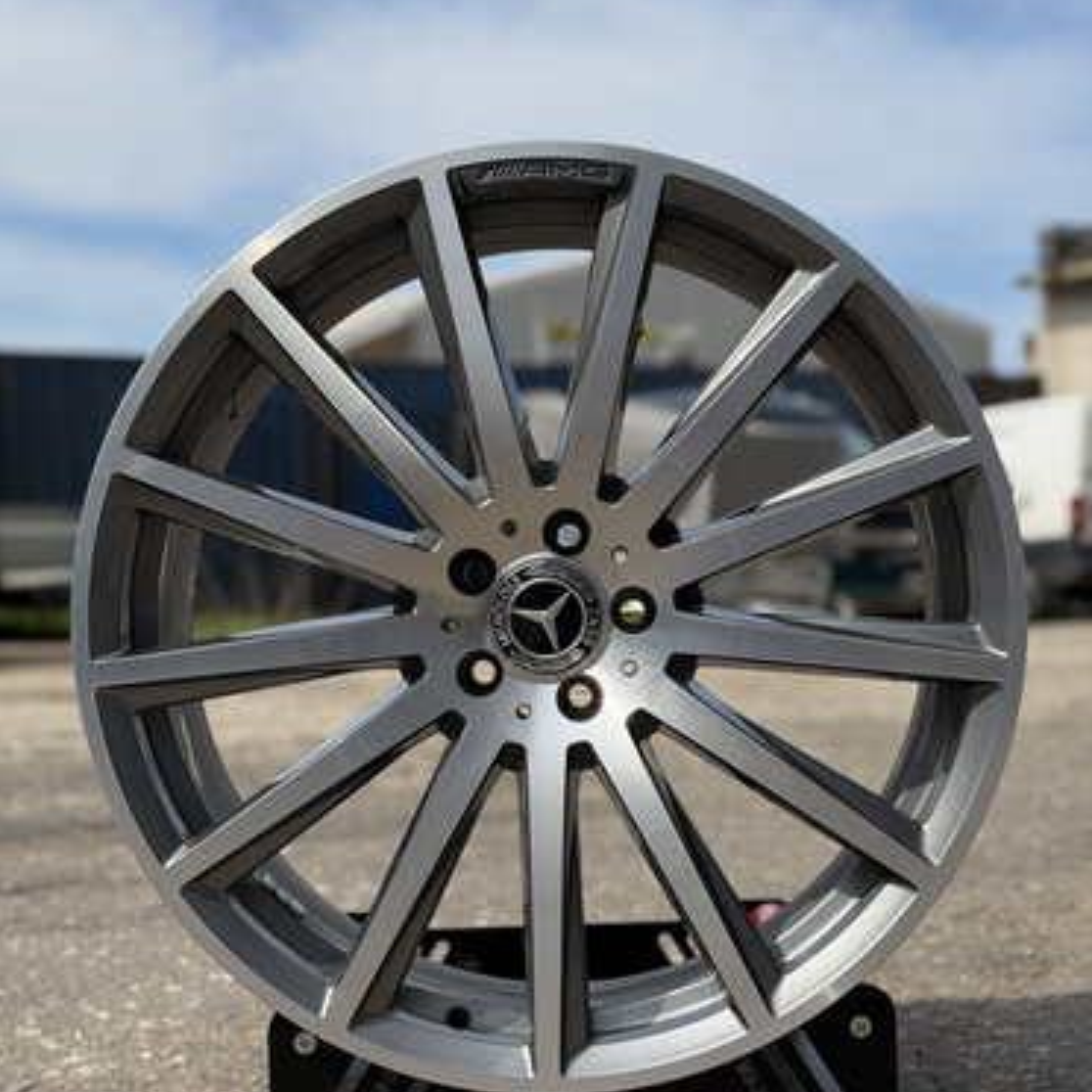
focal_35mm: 57
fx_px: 2034
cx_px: 545
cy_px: 605
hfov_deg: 30.0
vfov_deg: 30.0
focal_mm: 6.76
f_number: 1.78
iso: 64
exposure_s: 1/4878
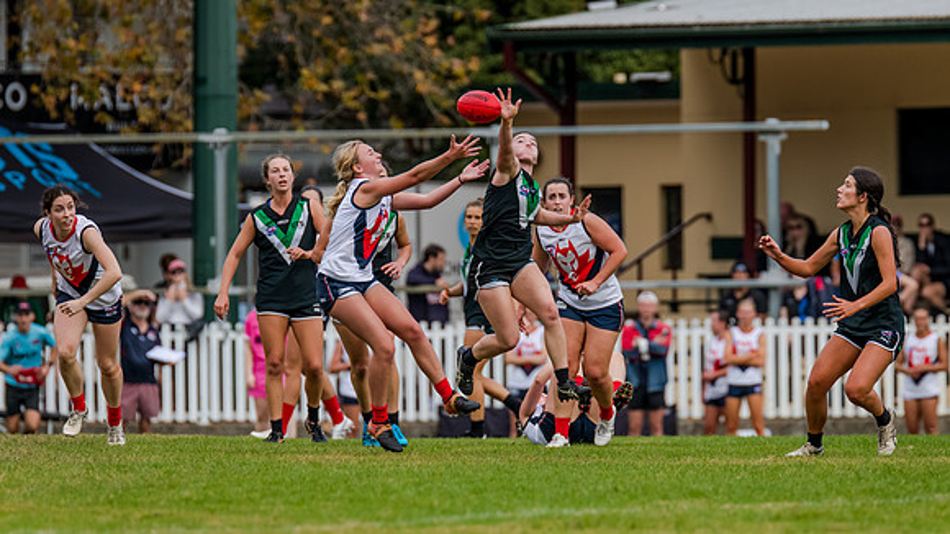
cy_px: 173
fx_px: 12786
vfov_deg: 2.4
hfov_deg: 4.3
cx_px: 506
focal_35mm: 508
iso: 800
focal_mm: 420
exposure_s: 1/1600
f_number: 5.6
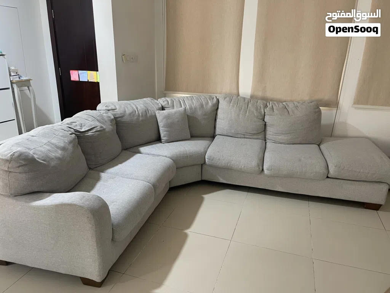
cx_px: 195
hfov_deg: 69.4
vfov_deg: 54.9
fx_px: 282
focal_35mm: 25
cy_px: 146
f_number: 1.6
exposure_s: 1/60
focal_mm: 5.1
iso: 200
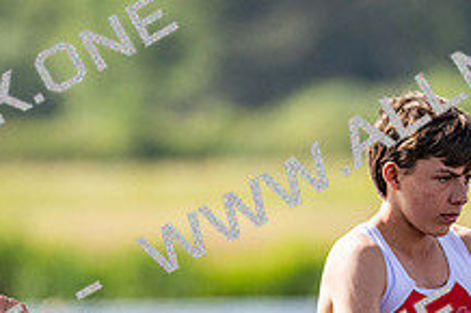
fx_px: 13923
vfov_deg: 1.3
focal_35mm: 1065
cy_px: 280
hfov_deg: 1.9
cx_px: 404
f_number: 4.5
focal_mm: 400
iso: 360
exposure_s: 1/2500
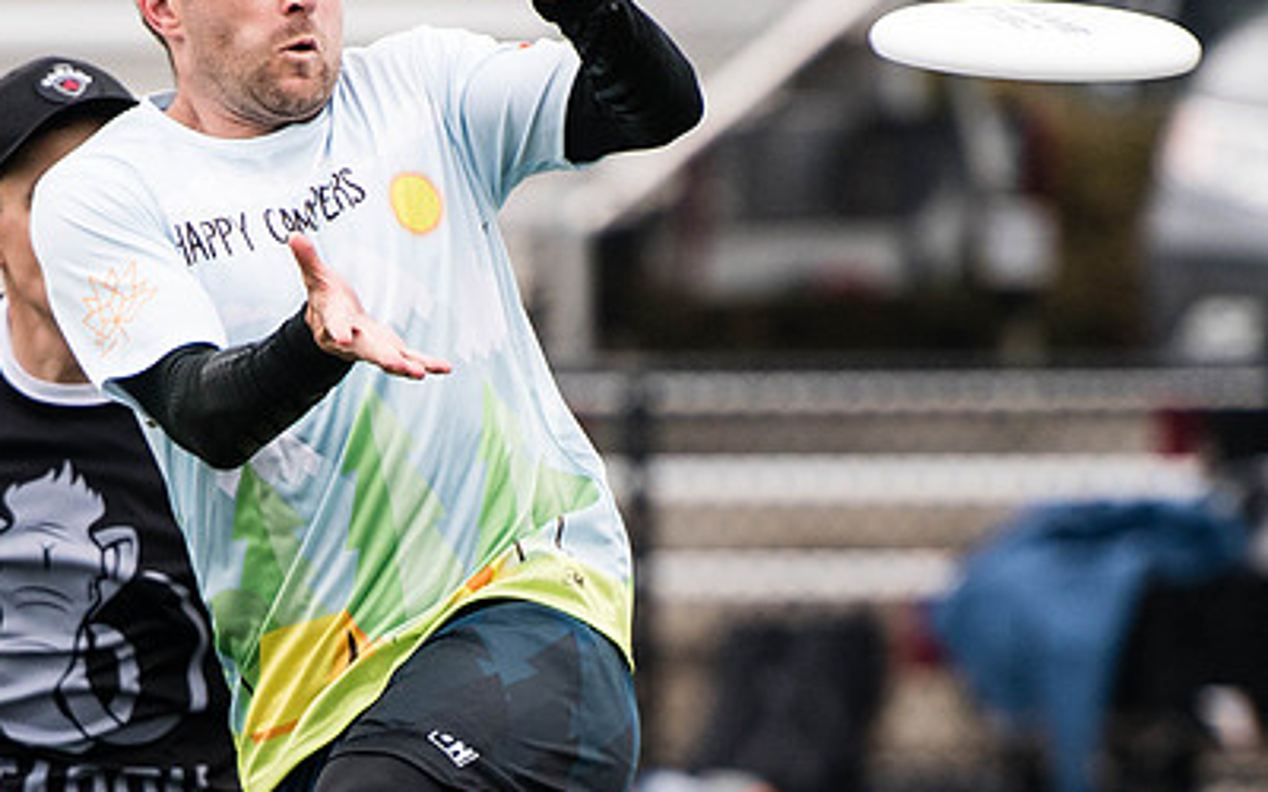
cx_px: 393
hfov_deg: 2.8
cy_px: 895
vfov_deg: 1.7
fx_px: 26125
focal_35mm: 756
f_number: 2.8
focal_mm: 200
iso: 280
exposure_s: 1/1250
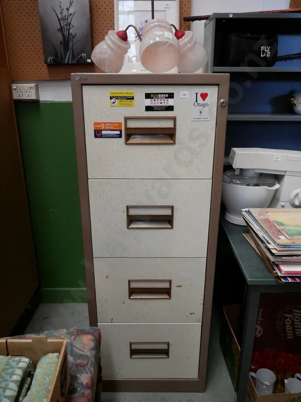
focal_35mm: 28
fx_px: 325
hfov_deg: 49.7
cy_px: 201
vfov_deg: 63.4
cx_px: 150
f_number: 4
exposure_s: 1/60
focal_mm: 14
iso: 2000
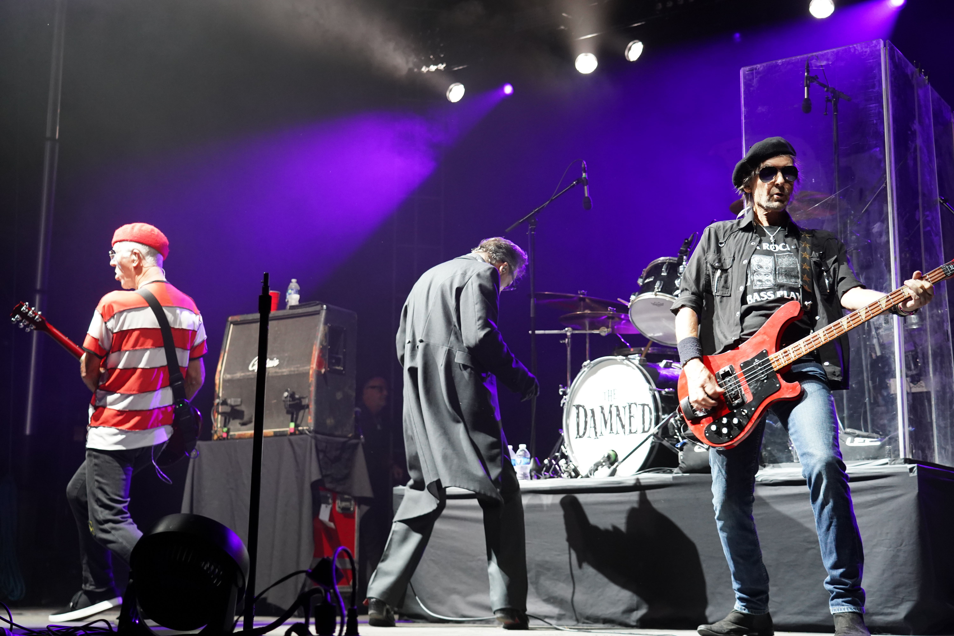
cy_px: 318
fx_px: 1351
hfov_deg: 38.9
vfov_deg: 26.5
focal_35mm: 51
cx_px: 477
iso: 3200
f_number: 4
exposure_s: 1/160
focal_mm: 51
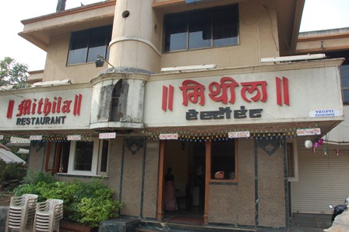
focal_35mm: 27
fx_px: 262
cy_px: 116
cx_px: 174
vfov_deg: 47.9
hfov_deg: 67.4
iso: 200
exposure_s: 1/200
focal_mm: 18
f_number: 7.1
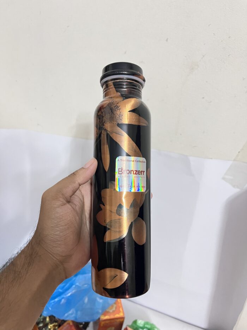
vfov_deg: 67.3
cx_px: 124
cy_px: 165
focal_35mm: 26
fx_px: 247
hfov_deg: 53.1
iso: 500
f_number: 1.6
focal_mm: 5.1
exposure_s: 1/51
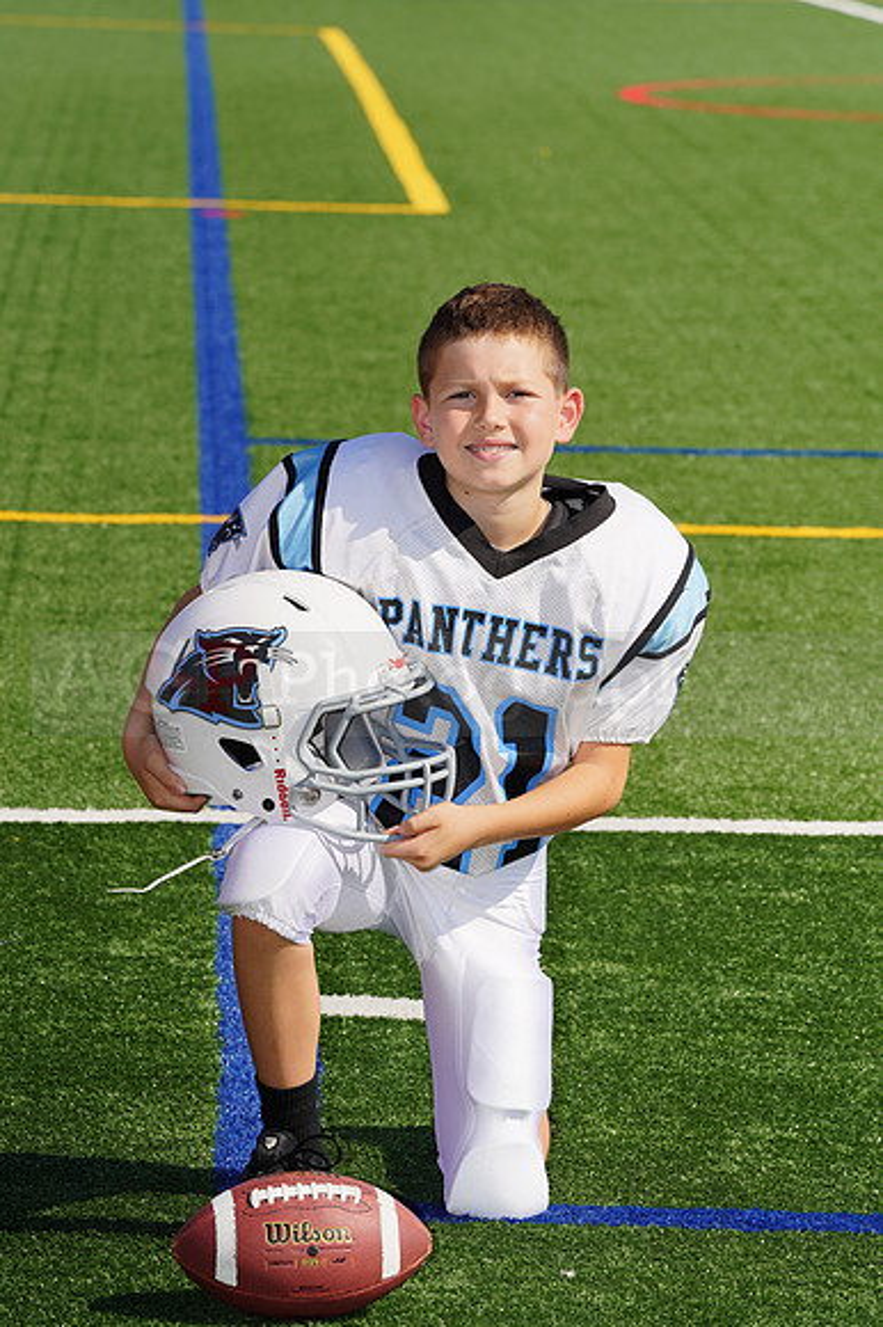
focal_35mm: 200
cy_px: 664
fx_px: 7367
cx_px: 442
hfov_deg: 6.9
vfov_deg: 10.3
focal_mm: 200
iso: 100
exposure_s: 1/250
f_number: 13
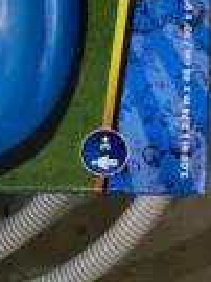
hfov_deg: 17.5
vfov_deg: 23.0
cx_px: -86
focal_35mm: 77
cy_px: -69
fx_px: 627
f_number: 1.8
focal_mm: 4.25
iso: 640
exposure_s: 1/30
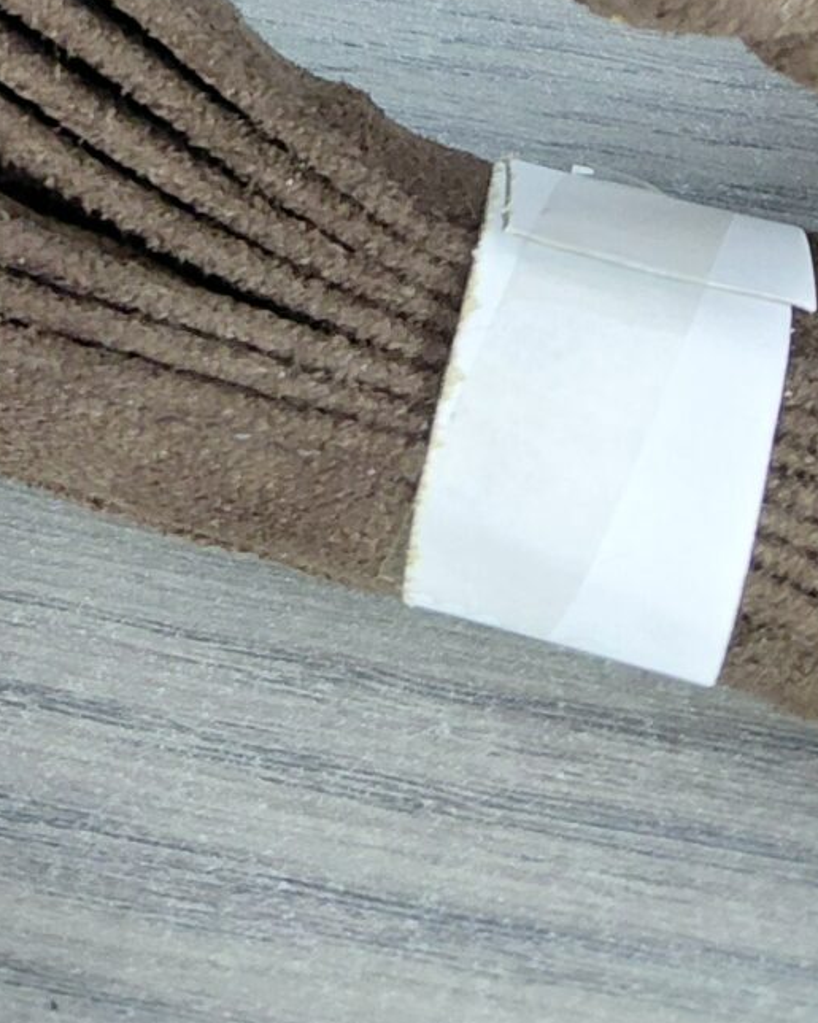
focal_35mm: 97
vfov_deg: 16.1
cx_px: 17
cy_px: -923
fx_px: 2936
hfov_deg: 15.6
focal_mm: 4.69
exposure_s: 1/33.4
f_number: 1.8
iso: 400
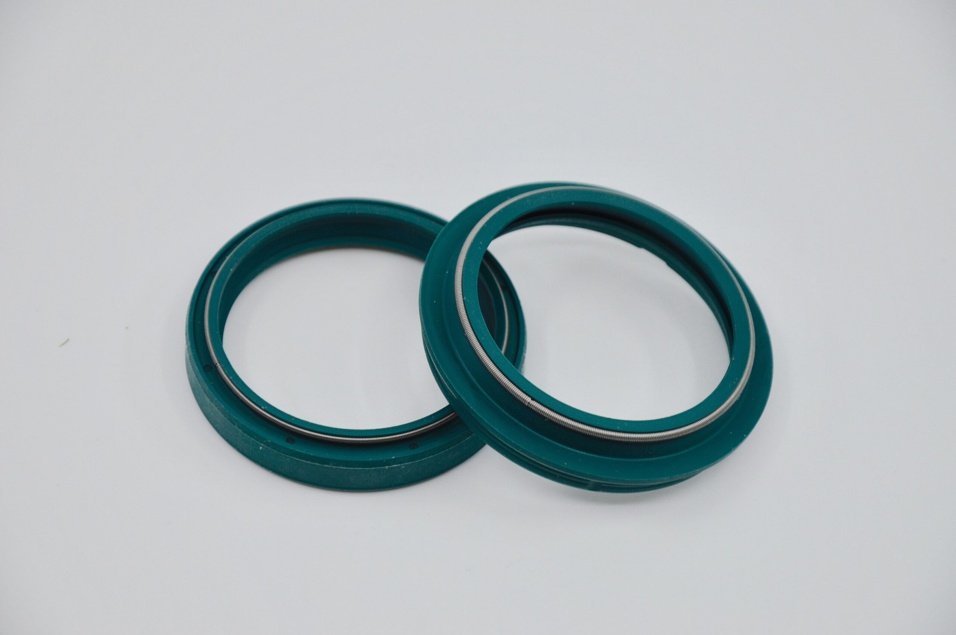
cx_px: 478
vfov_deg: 8.7
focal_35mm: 158
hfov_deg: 13.1
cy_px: 318
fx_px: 4179
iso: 100
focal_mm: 105
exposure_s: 1/200
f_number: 7.1
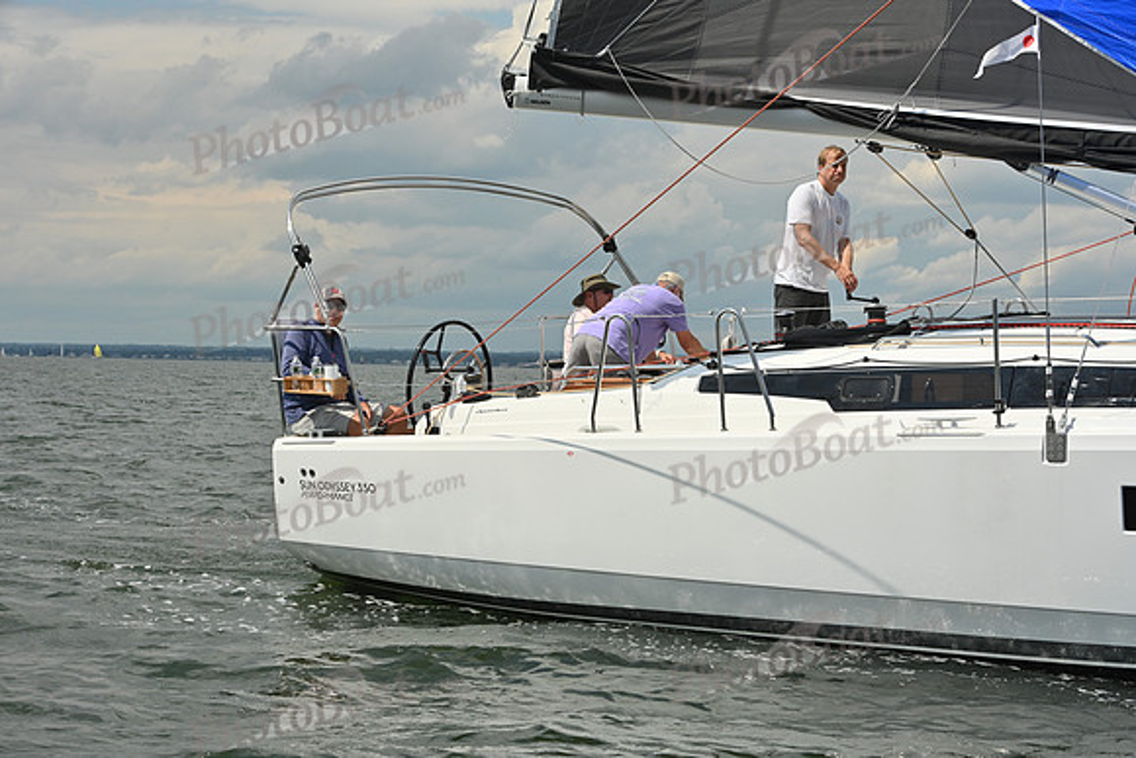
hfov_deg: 28.8
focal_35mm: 70
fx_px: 2209
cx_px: 568
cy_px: 379
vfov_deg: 19.5
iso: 320
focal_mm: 70
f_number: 11
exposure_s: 1/1250
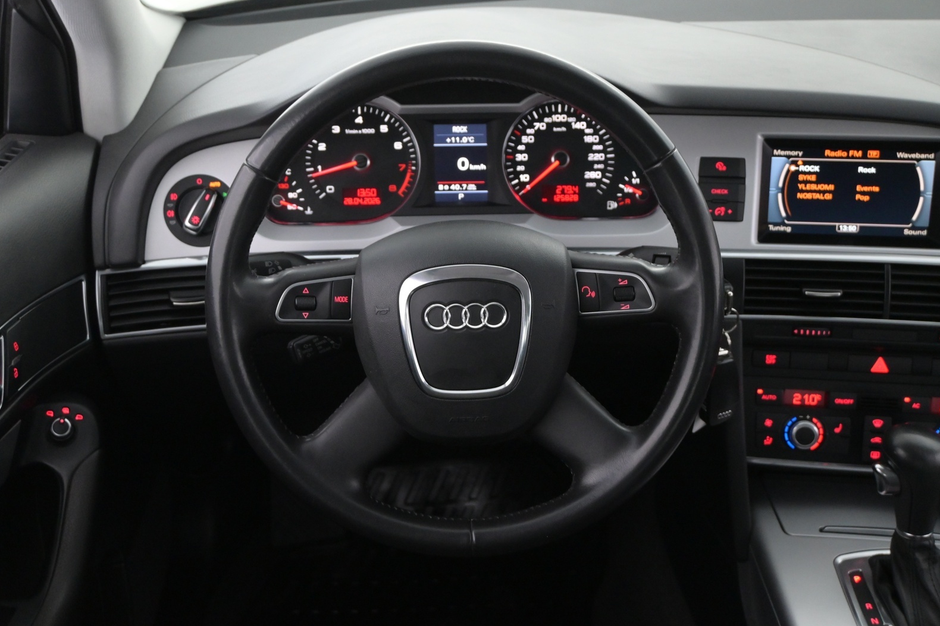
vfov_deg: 32.8
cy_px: 317
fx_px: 1064
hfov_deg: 47.6
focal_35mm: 41
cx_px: 463
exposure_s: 1/40
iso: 2800
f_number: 4.5
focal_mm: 26.5
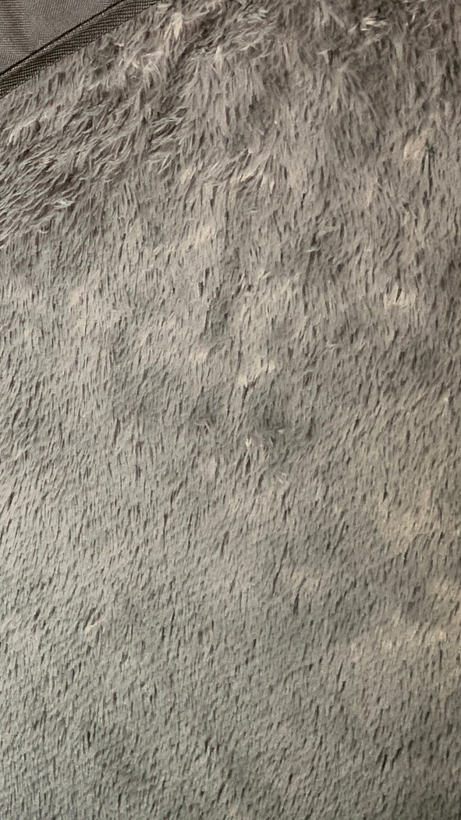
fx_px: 1673
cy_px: 305
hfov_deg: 13.4
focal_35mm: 77
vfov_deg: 27.4
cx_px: -471
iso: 64
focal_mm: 3
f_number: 1.8
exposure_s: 1/104
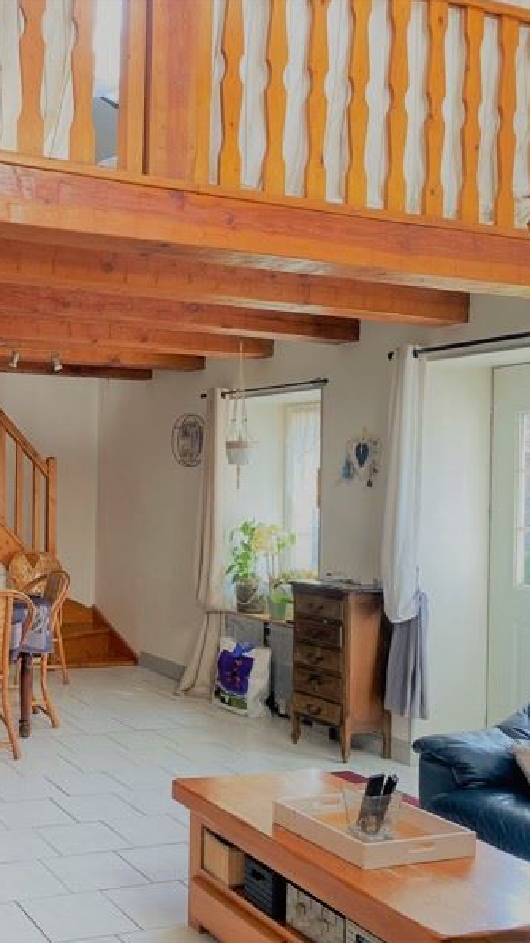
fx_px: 950
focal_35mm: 38
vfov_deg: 52.8
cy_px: 470
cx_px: -19
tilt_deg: -0.1
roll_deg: -1.5
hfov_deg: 28.9
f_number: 1.8
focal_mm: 4.25
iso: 100
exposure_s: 1/121
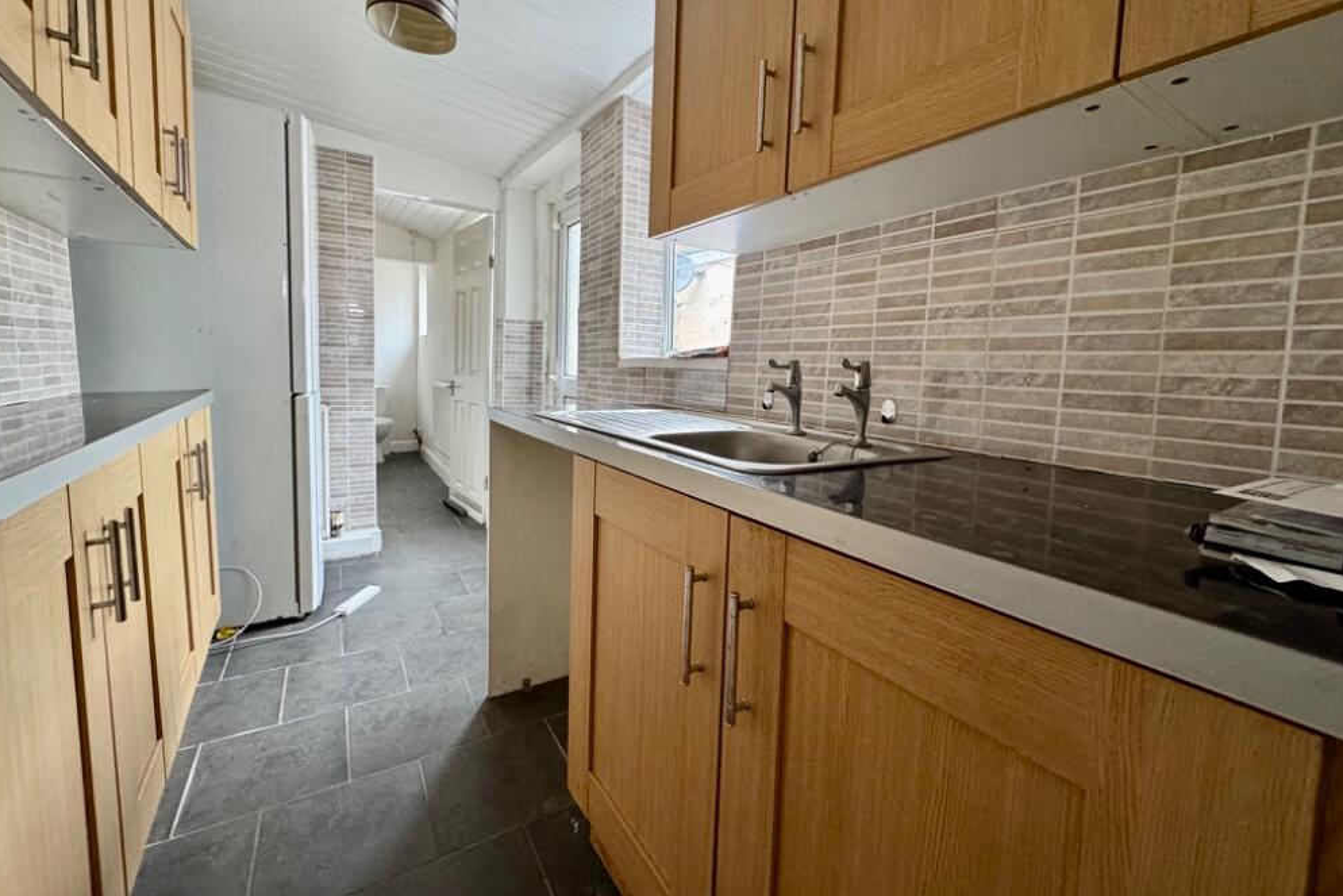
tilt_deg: -4.3
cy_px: 411
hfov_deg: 100.4
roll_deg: -1.3
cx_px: 677
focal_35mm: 15
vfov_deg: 77.2
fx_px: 560
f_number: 2.2
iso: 320
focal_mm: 2.22
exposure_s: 1/65
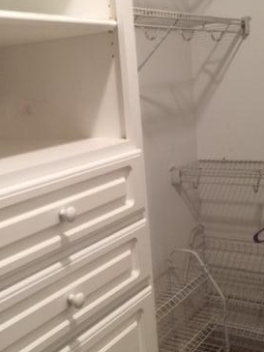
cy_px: 161
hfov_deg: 28.5
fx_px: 519
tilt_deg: -7.5
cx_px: 105
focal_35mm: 51
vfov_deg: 37.5
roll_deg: +4.3
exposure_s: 1/10
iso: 125
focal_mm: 4.15
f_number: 2.2
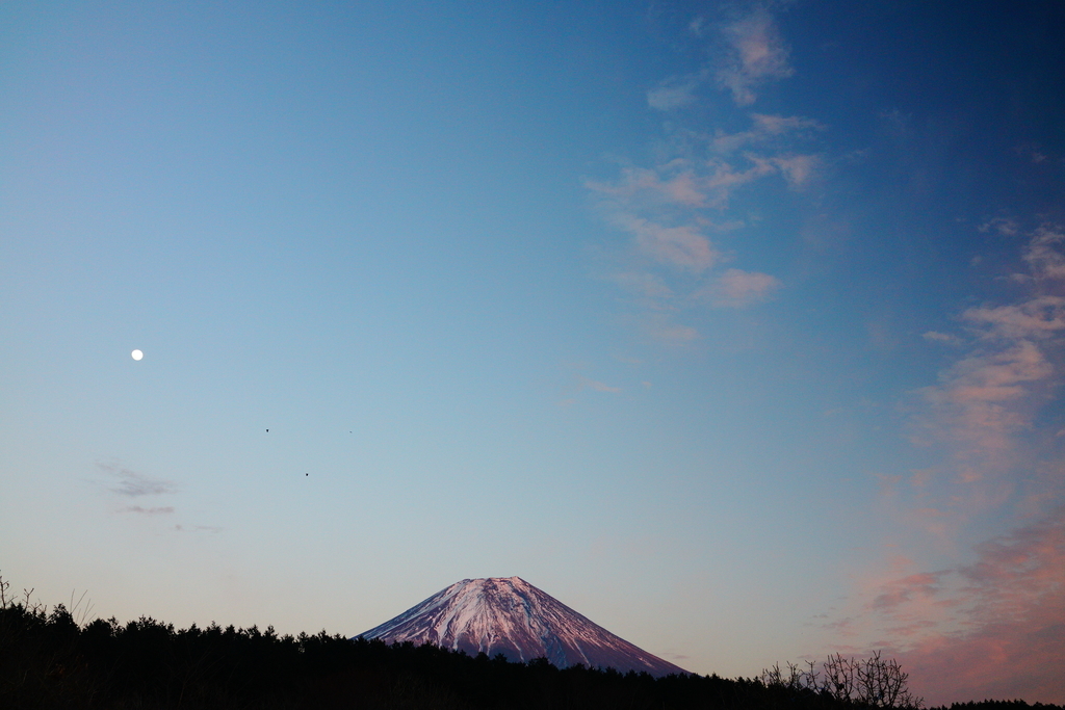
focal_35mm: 35
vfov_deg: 37.9
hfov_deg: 54.4
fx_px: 1035
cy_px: 355
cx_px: 532
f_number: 4
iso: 1600
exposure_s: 1/200
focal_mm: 35
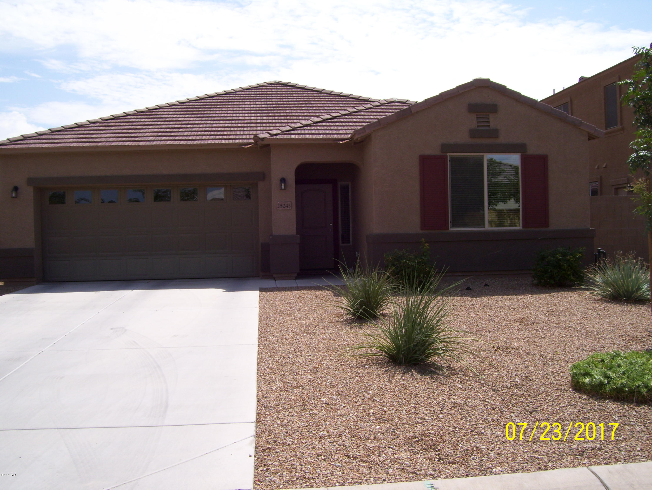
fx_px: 679
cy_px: 245
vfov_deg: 39.7
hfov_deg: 51.3
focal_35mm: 36
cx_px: 326
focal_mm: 6
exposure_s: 1/800
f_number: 4.8
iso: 80
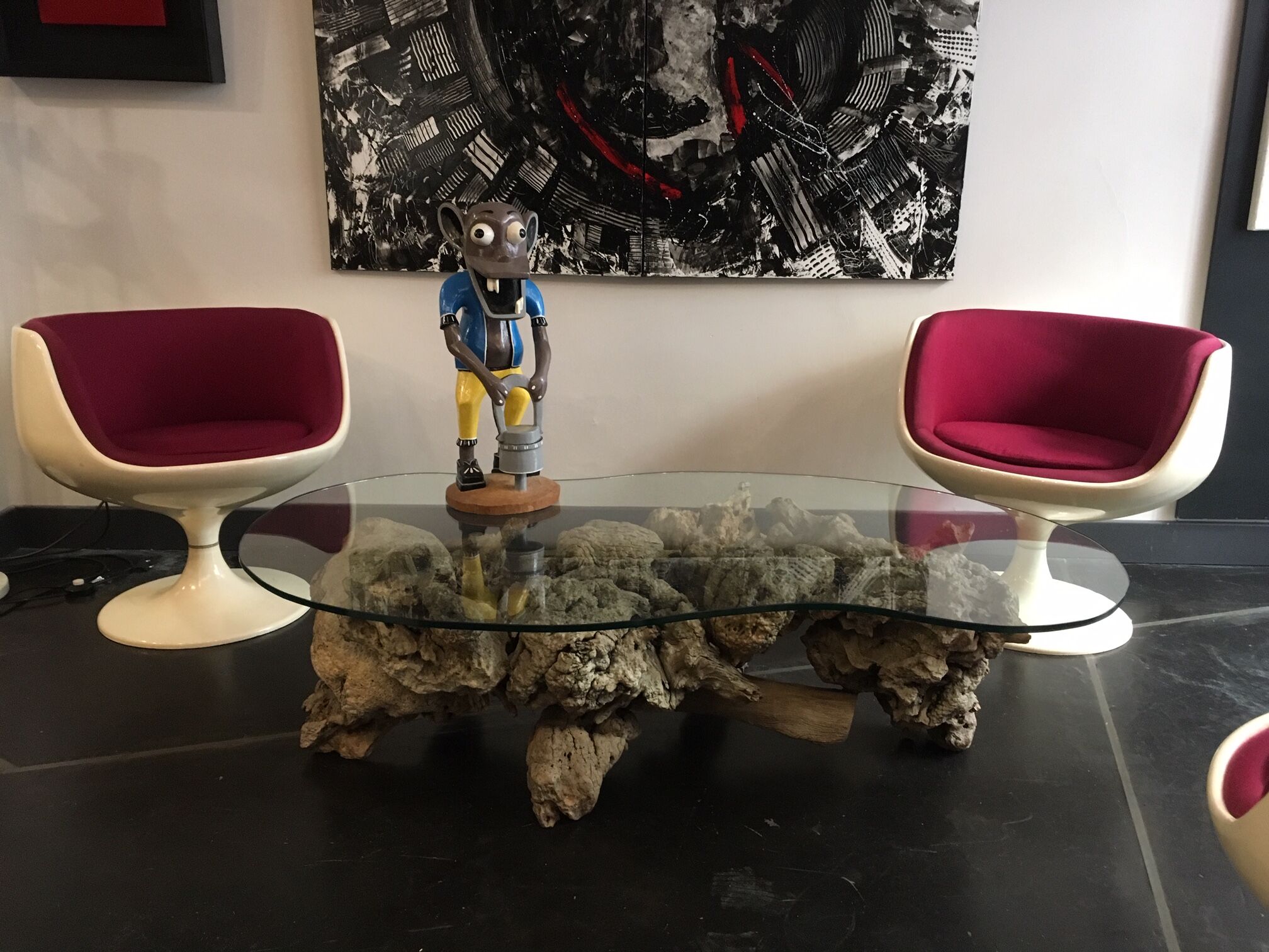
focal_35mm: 29
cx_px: 634
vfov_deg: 48.2
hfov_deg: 61.7
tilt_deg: -13.7
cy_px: 476
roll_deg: -0.7
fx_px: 1063
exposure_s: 1/33
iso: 200
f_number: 2.2
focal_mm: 4.15
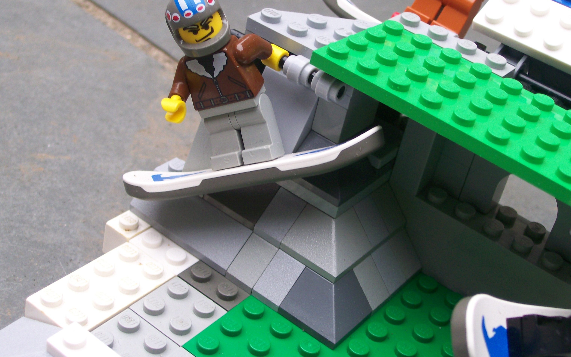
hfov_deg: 34.0
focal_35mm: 60
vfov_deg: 21.6
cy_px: 155
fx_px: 934
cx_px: 285
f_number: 3.4
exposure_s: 1/55.2
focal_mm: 9.4
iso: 80
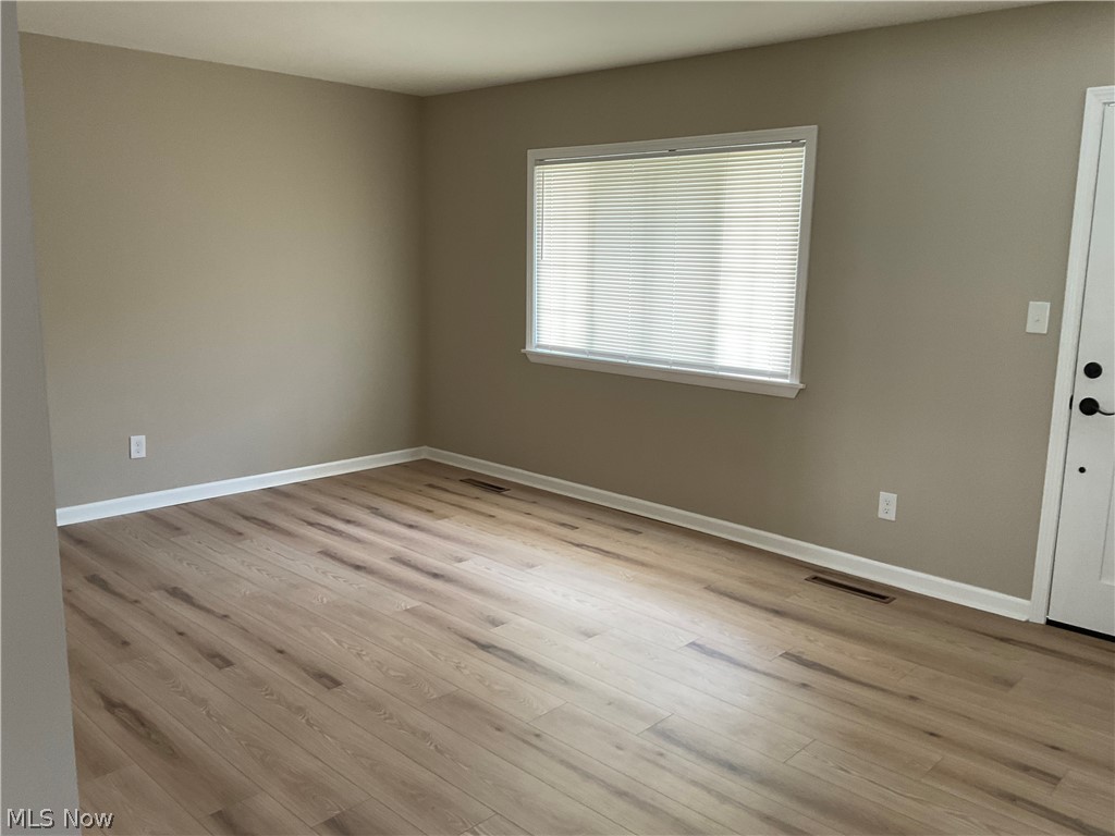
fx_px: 934
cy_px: 418
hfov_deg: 61.7
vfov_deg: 48.2
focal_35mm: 29
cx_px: 558
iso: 64
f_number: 1.8
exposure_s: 1/60
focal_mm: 3
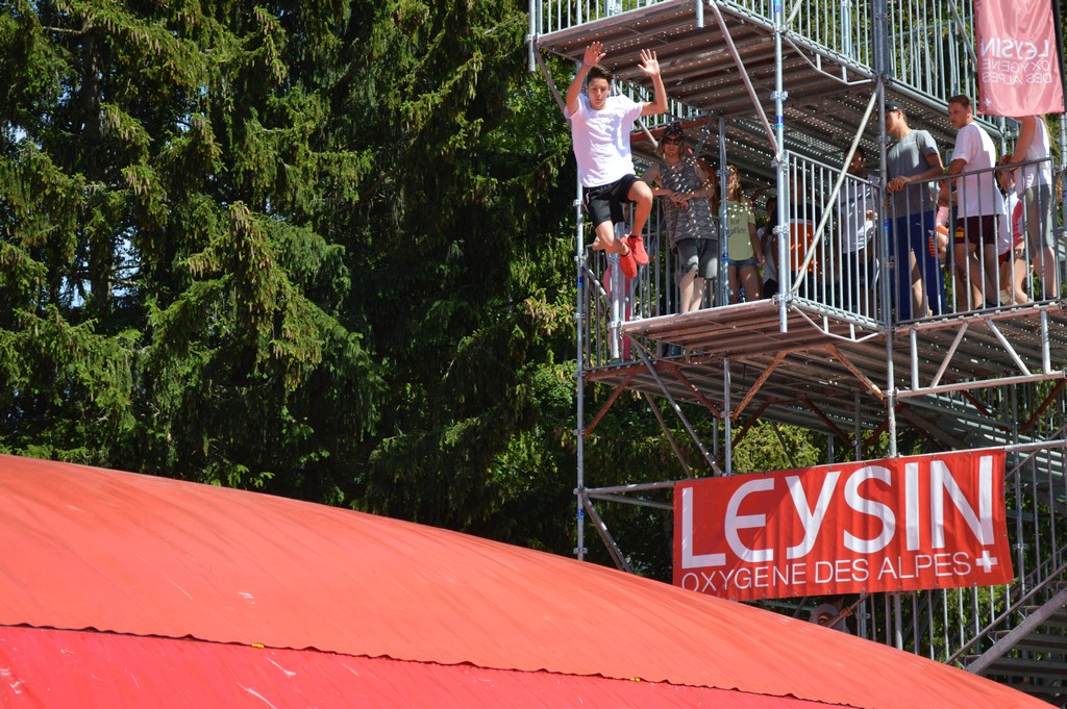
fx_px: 2132
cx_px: 534
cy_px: 354
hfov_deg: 28.1
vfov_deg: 18.9
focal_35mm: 72
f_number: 5.6
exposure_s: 1/1000
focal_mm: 48
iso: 360
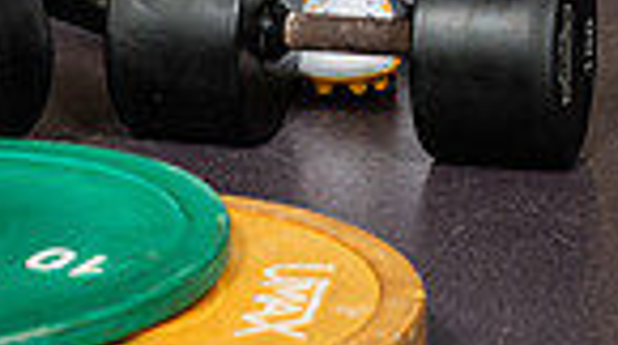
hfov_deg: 12.0
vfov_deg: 6.4
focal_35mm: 179
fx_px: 2928
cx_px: 328
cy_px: -524
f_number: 5.6
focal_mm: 55
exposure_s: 1/250
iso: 500
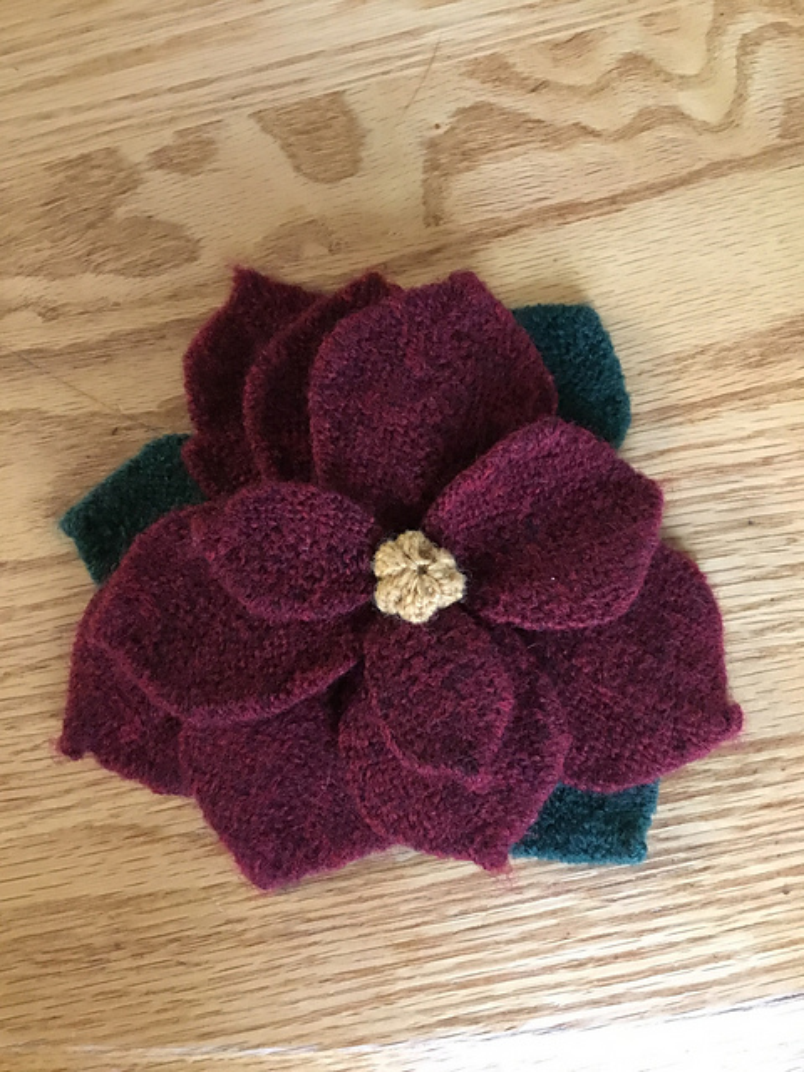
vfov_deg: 58.4
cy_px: 536
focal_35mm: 31
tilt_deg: -81.1
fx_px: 960
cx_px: 402
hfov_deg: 45.4
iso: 400
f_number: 2.4
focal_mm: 3.3
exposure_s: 1/15
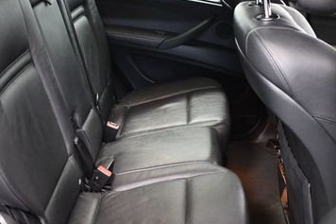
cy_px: 105
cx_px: 152
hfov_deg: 36.9
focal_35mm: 54
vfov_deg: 25.0
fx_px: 504
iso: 4500
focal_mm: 20
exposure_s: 1/60
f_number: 3.8
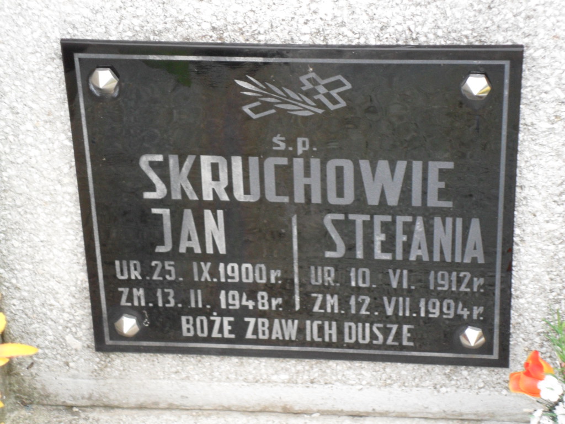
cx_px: 282
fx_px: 1763
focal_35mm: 108
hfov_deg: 18.2
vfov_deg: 13.7
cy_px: 212
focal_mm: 19.6
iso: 240
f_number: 5
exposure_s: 1/60
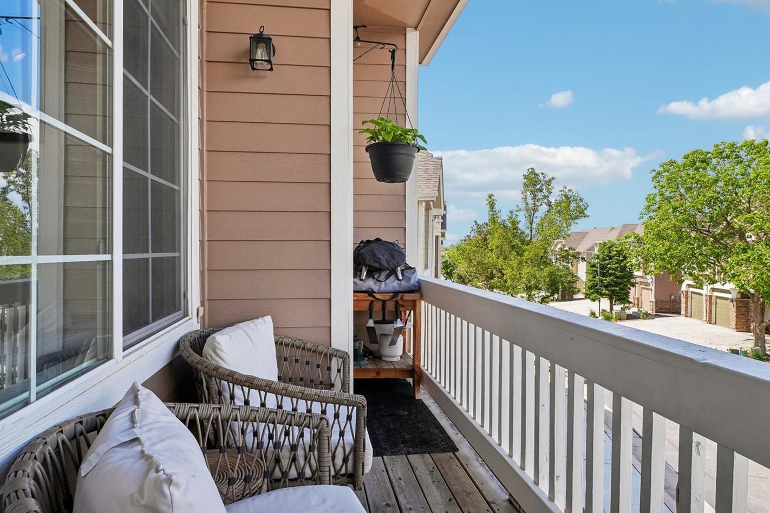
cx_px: 366
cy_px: 254
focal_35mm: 19
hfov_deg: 88.2
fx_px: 397
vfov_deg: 65.8
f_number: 8
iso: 100
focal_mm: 11
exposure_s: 1/200
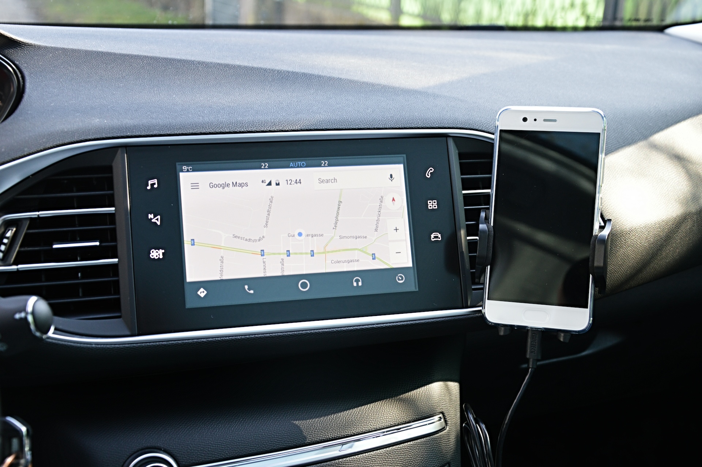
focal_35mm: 48
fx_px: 935
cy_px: 234
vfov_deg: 28.0
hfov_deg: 41.1
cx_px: 351
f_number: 5
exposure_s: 1/100
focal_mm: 32
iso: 400
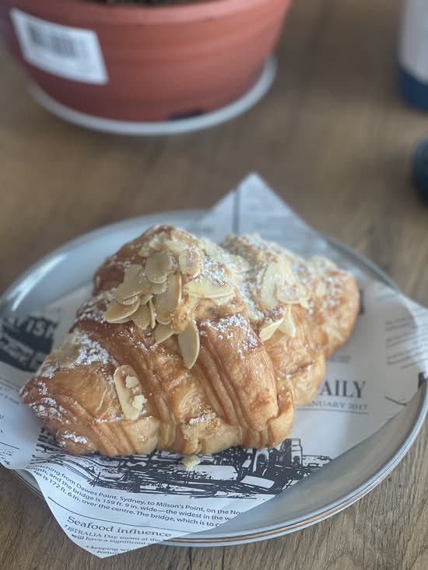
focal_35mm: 64
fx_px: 1055
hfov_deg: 22.9
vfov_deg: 30.3
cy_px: 285
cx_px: 214
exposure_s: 1/100
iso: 80
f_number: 2.2
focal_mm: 7.5
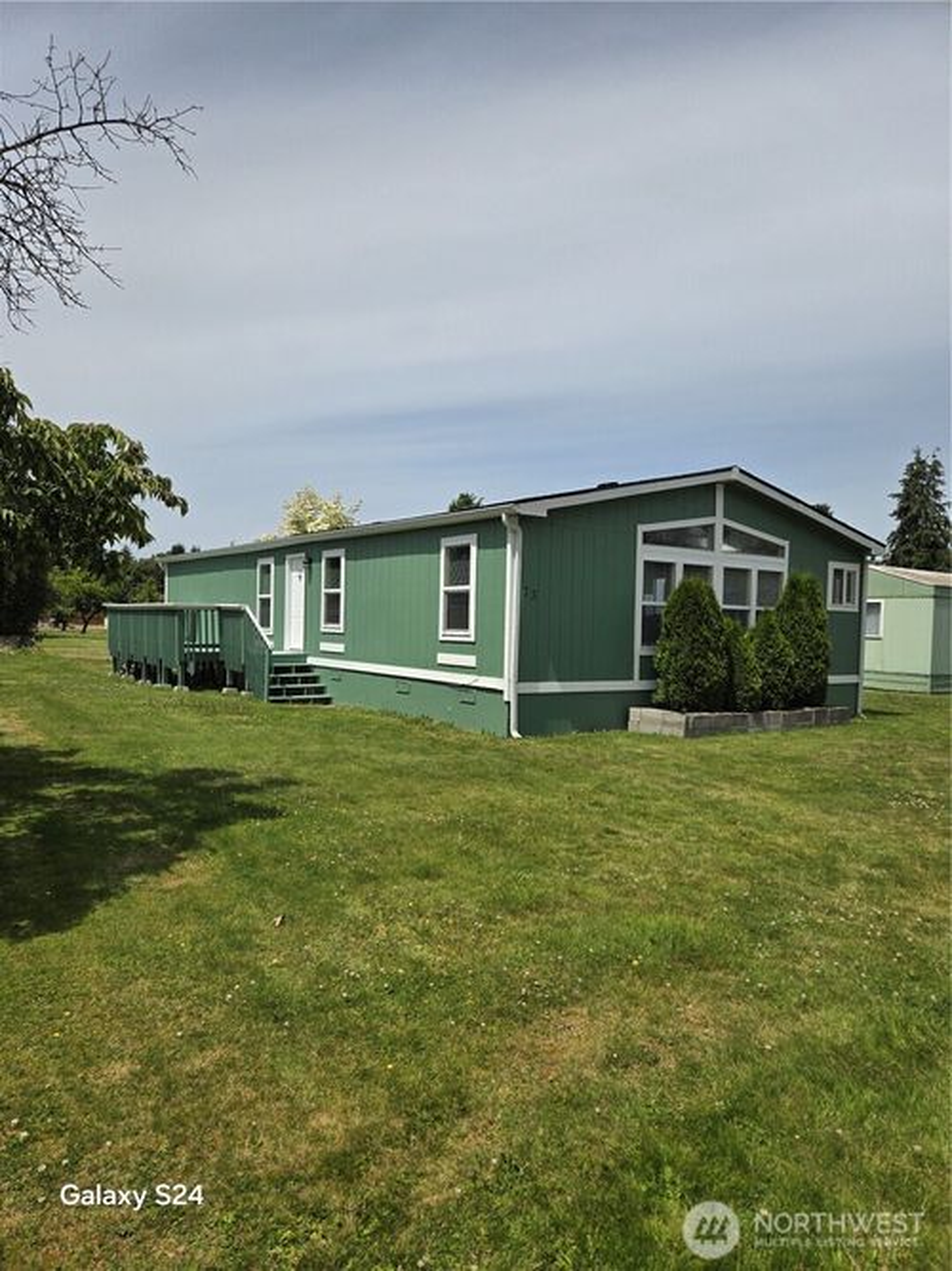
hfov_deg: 58.9
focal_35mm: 23
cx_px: 476
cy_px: 636
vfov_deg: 73.9
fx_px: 844
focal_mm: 5.4
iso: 25
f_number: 1.8
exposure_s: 1/3967
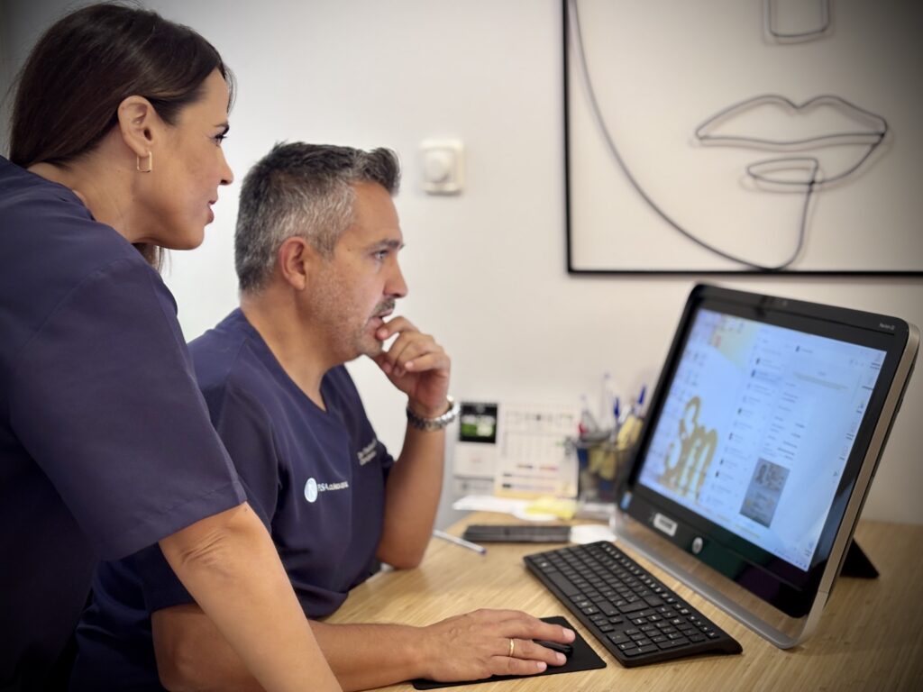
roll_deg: +2.9
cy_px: 346
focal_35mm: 52
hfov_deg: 36.8
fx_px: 1387
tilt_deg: -7.5
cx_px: 462
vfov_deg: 28.0
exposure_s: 1/50
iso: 125
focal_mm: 5.96
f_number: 1.6
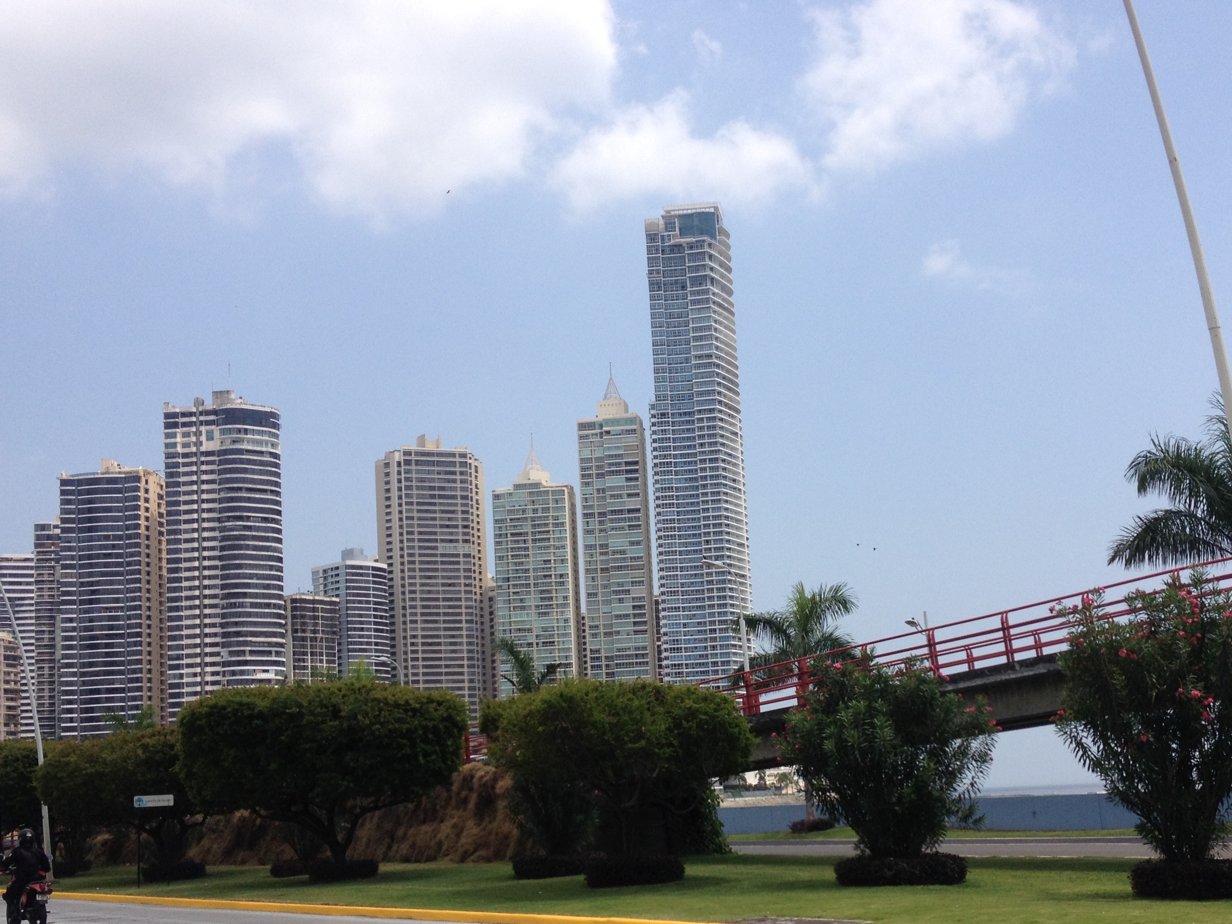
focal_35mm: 47
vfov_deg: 30.7
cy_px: 602
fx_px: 1673
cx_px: 727
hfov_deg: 40.3
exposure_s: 1/2123
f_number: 2.4
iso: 50
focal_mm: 4.28
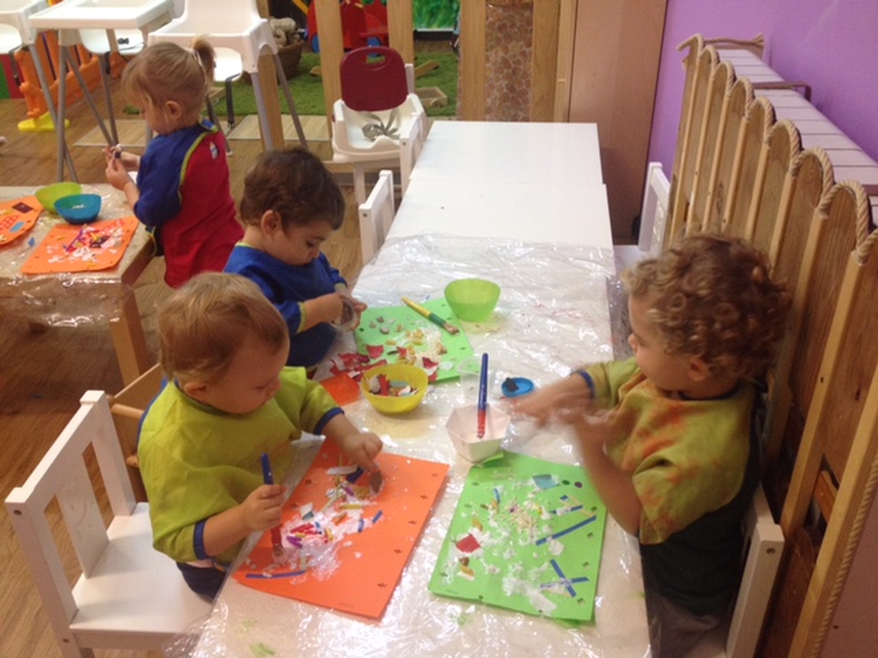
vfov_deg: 40.7
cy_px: 329
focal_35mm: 35
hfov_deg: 52.6
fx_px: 888
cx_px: 439
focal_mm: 4.28
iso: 160
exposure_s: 1/20
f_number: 2.4
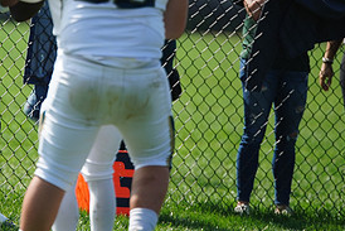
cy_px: -1
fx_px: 6088
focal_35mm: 635
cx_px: 60
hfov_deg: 3.2
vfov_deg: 2.2
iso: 400
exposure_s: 1/4000
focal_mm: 300
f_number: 2.8
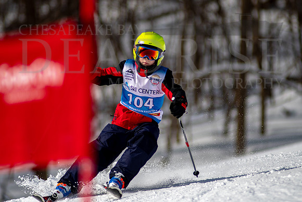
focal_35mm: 498
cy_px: 90
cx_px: 167
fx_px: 4180
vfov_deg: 2.8
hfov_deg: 4.1
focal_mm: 300
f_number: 2.8
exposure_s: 1/6400
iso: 100
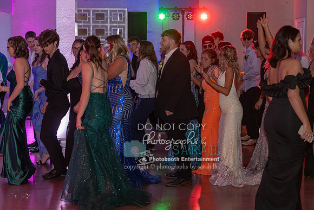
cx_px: 157
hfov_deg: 26.3
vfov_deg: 17.7
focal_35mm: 77
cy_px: 105
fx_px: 672
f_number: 2.8
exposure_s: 1/200
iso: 1250
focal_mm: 77
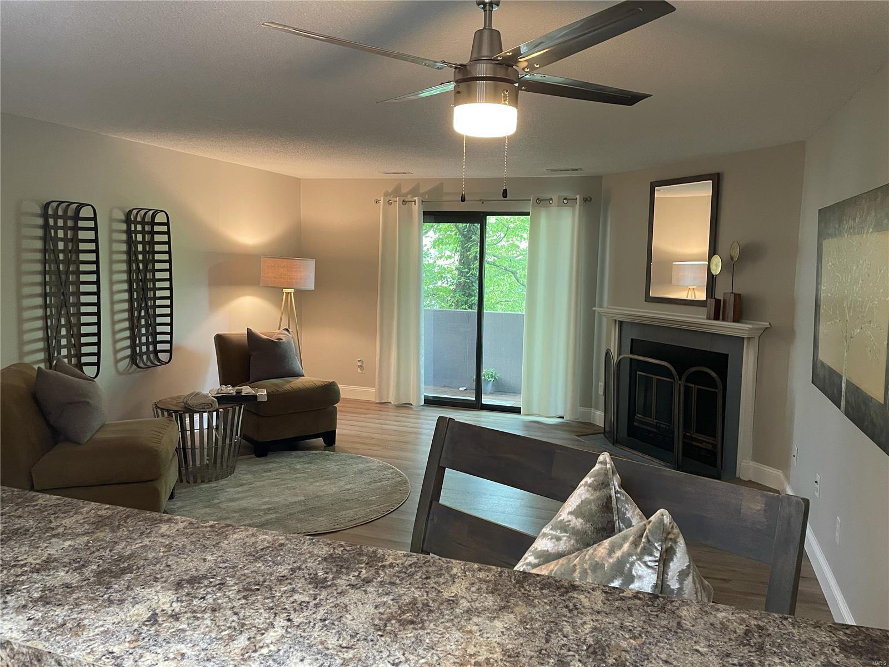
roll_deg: -1.1
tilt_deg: -5.8
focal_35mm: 26
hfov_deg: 67.3
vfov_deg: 53.1
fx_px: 668
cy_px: 334
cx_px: 444
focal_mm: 4.2
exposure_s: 1/60
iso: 320
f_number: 1.6
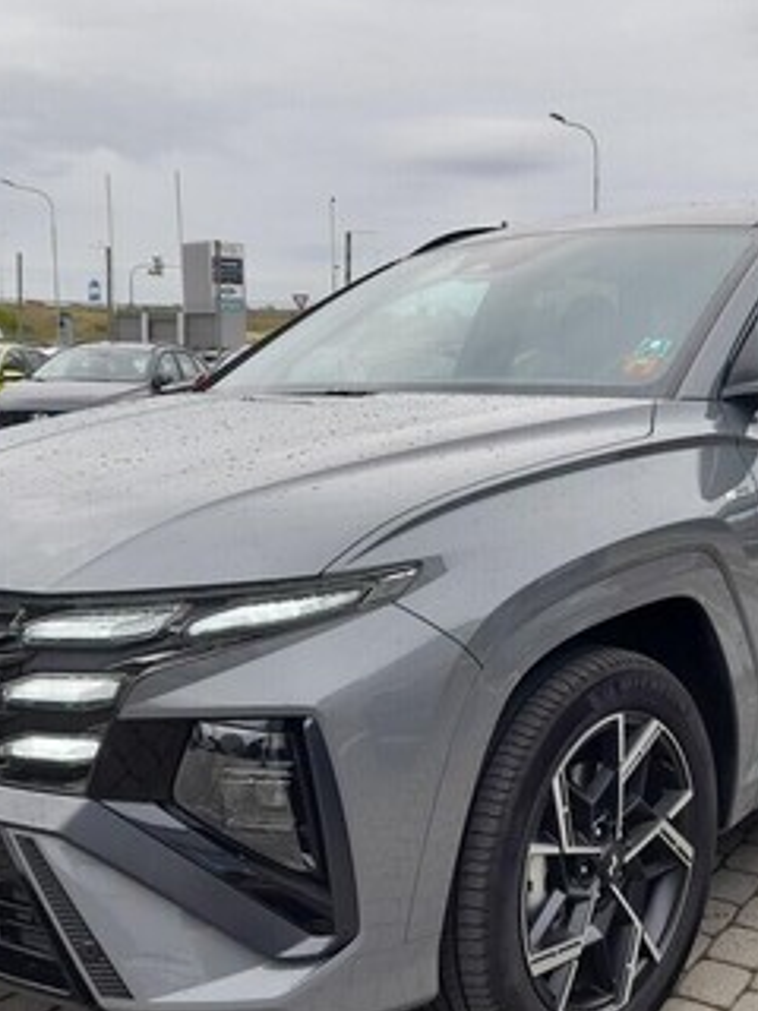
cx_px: 474
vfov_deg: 43.8
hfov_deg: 33.4
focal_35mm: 43
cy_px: 513
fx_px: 1255
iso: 20
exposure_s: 1/311
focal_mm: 4.6
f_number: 2
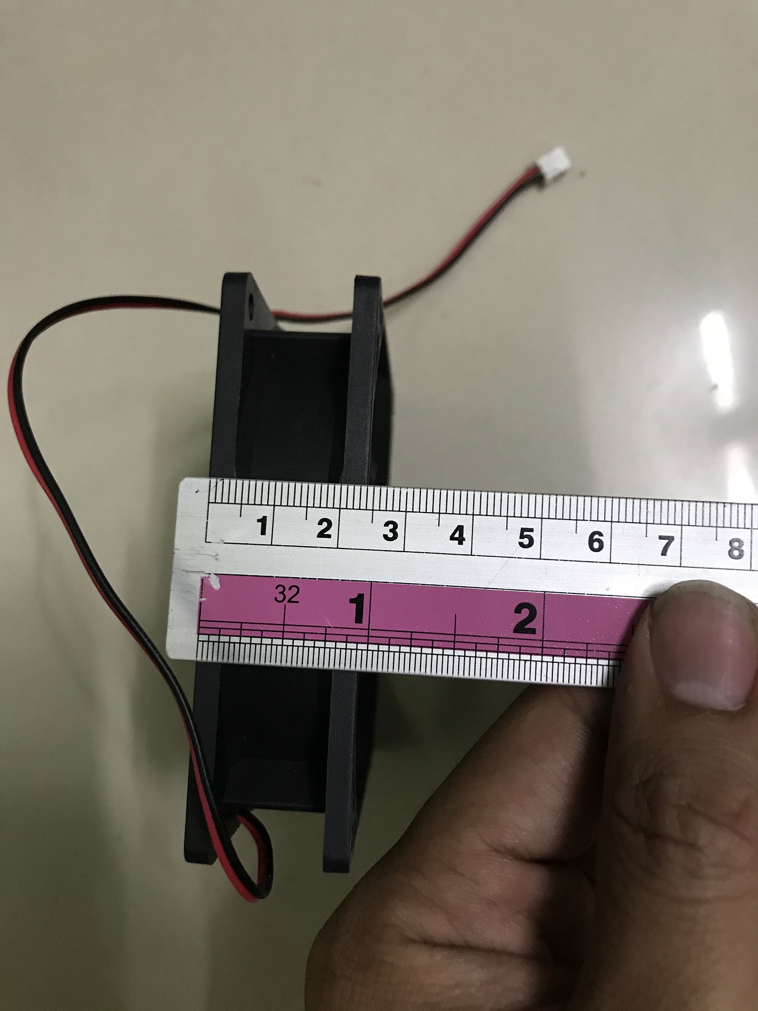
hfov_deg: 49.7
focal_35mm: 28
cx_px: 379
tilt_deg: -83.9
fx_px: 818
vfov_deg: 63.4
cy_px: 506
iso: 64
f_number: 1.8
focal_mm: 3.99
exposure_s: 1/17
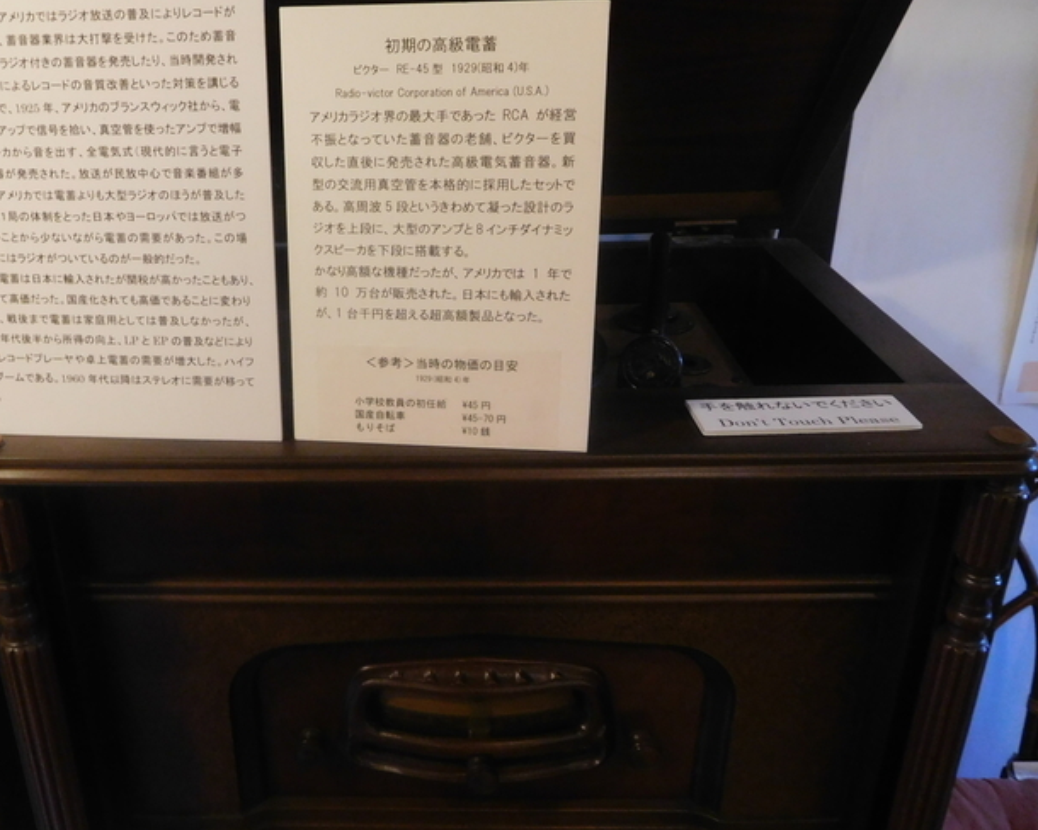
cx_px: 390
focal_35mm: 32
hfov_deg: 55.0
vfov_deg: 45.8
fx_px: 983
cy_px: 396
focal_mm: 4.5
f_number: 3.4
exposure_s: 1/25
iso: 400
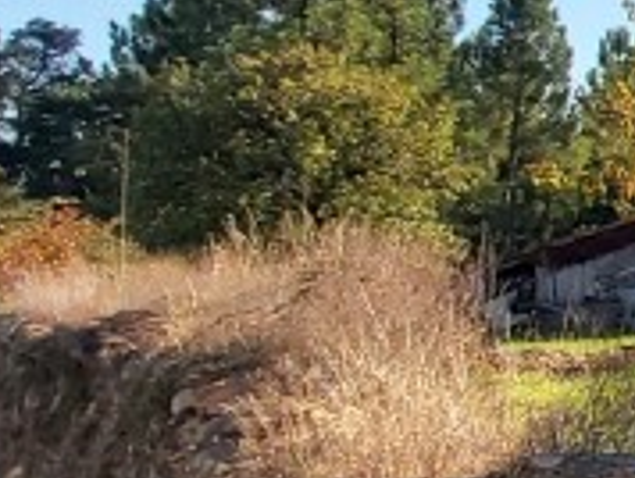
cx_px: 1259
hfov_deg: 18.6
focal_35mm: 69
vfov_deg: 21.3
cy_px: 282
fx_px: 1267
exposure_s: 1/744
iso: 40
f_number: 2.2
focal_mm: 1.42
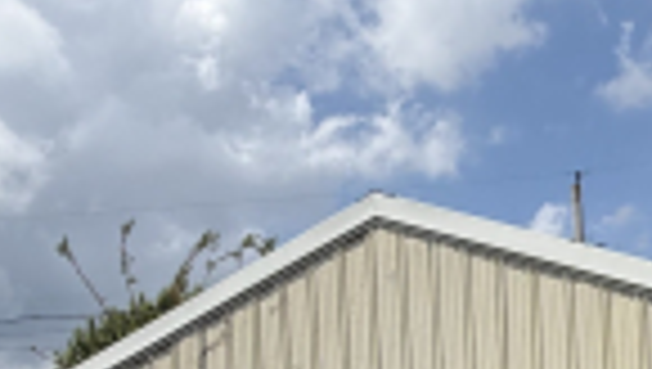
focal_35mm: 70
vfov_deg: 15.8
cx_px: 825
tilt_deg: +0.8
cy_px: 572
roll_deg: +0.9
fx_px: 1212
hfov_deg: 26.1
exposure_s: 1/1497
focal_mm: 2.22
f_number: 2.2
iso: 20
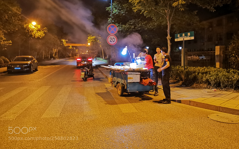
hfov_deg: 64.6
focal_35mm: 29
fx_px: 189
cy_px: 60
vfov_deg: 42.9
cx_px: 120
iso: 800
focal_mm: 3.95
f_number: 1.8
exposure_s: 4
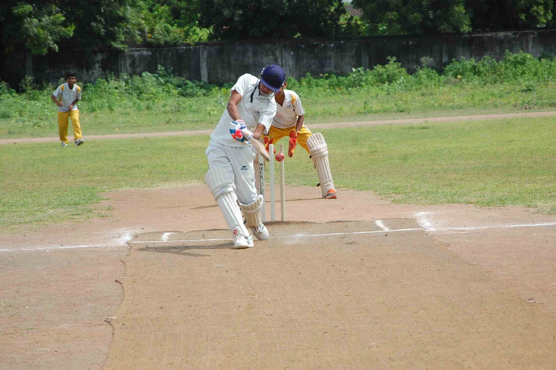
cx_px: 295
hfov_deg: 11.4
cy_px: 206
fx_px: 2787
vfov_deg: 7.6
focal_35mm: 181
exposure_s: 1/800
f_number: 7.1
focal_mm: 105
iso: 400
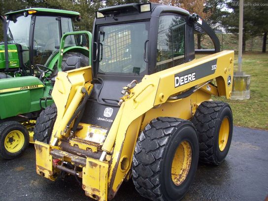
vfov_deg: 41.8
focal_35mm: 34
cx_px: 134
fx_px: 263
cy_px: 100
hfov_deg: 54.0
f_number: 2.9
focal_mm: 5.7
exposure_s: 1/125
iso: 80
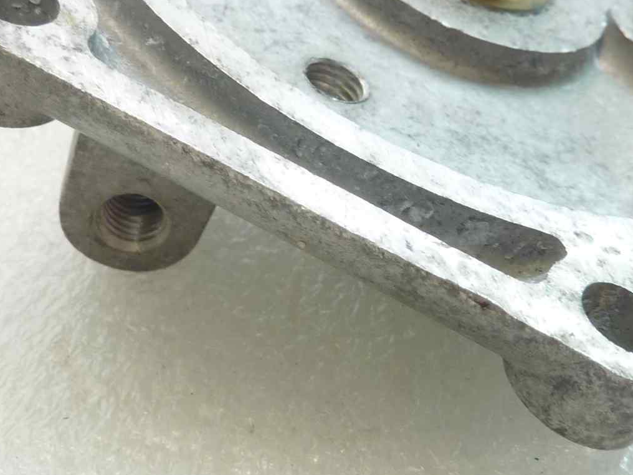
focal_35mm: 63
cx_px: 260
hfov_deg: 30.7
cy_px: 155
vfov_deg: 23.2
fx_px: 1152
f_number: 3.3
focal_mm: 4.1
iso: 80
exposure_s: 1/15
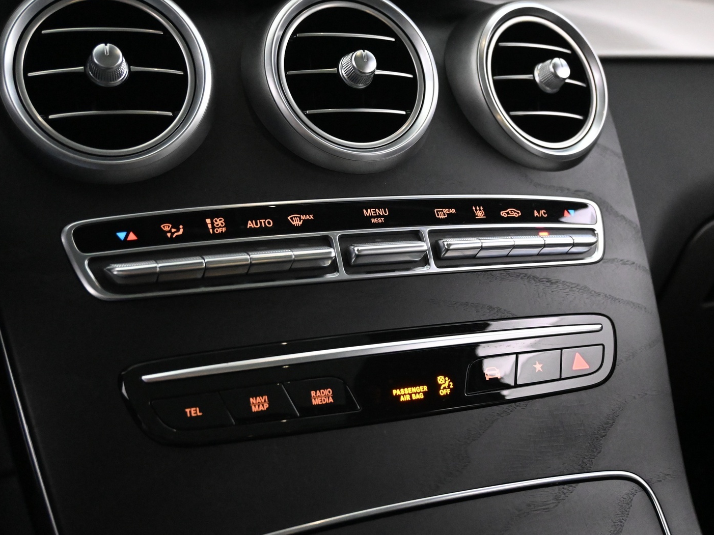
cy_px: 273
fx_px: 842
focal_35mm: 41
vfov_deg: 35.3
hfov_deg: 45.9
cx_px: 365
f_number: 4.2
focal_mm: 24.5
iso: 8000
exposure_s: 1/40
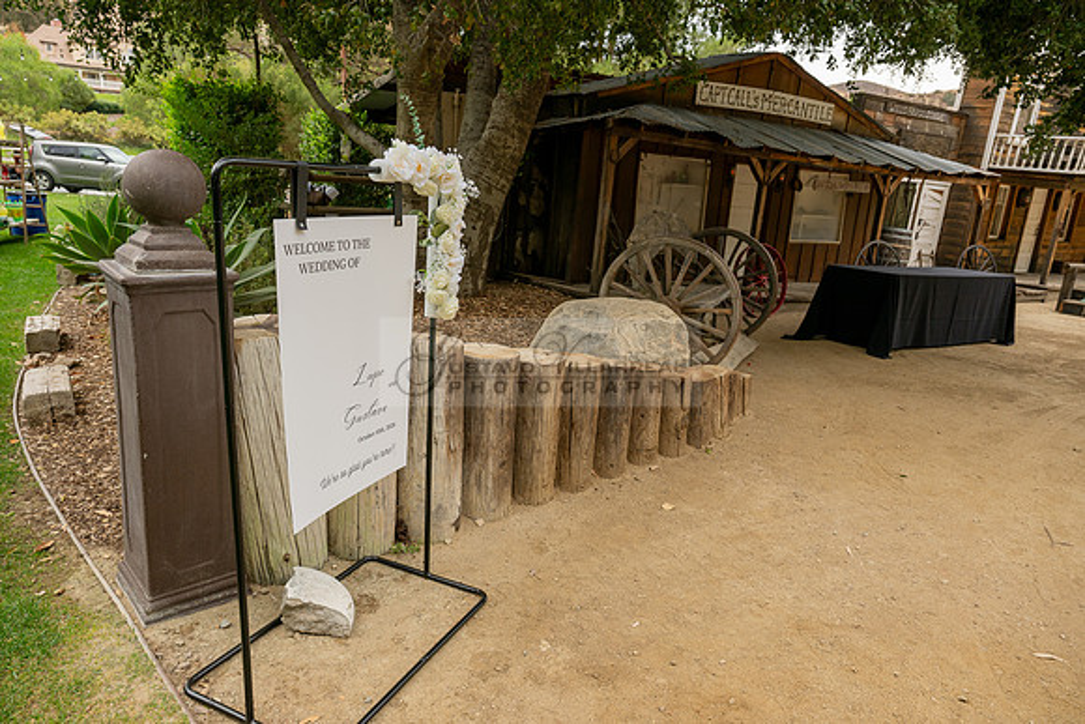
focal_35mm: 24
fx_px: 723
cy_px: 362
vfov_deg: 53.2
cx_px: 542
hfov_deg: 73.7
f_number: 5.6
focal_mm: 24
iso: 200
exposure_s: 1/125
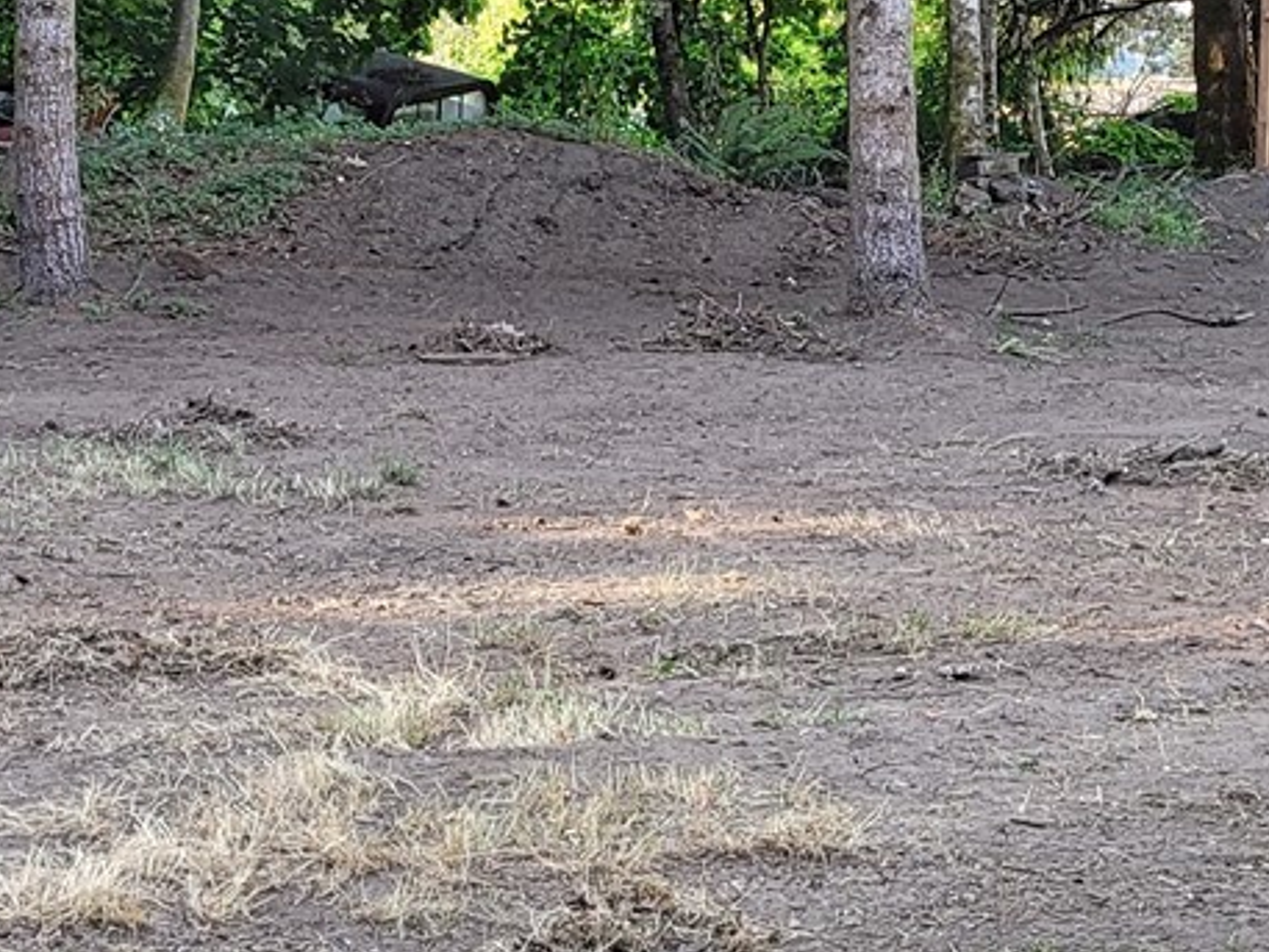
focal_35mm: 91
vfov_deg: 16.2
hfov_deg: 21.3
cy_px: 311
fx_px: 3337
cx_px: 275
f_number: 1.8
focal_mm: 5.4
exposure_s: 1/119
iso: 125
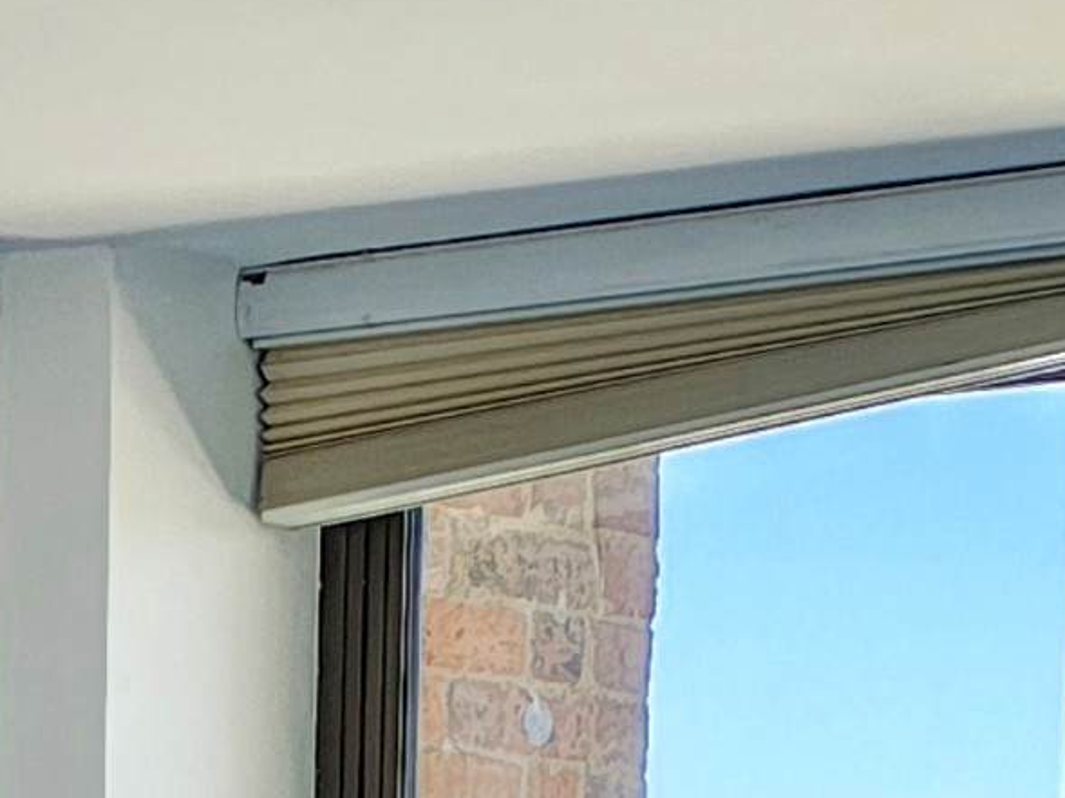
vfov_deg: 8.0
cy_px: 1797
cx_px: 43
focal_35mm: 174
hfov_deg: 11.3
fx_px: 5350
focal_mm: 5.89
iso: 200
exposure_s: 1/164
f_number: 1.4
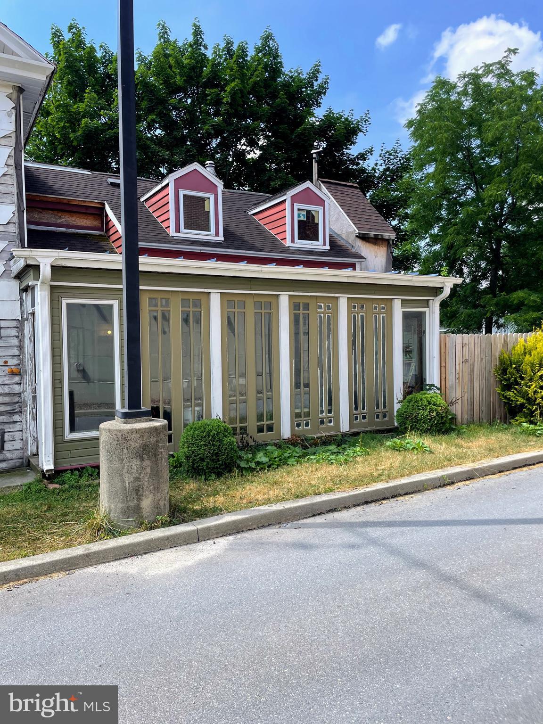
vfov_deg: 67.3
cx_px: 272
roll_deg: +0.8
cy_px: 362
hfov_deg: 53.1
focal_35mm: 26
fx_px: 544
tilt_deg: -1.4
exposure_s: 1/1195
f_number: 1.6
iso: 32
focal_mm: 4.2
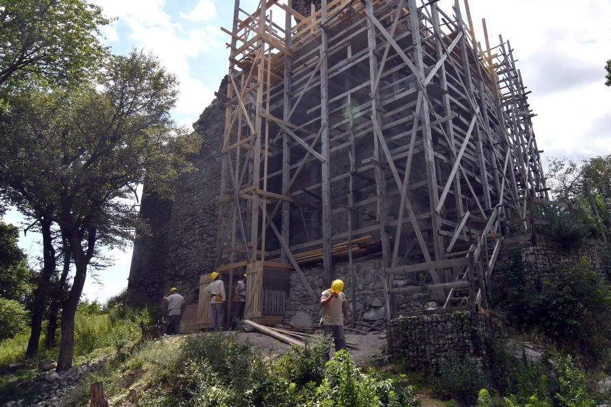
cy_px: 168
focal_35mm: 24
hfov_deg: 72.8
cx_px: 371
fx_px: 407
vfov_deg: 52.8
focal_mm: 12
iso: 400
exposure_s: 1/1250
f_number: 8
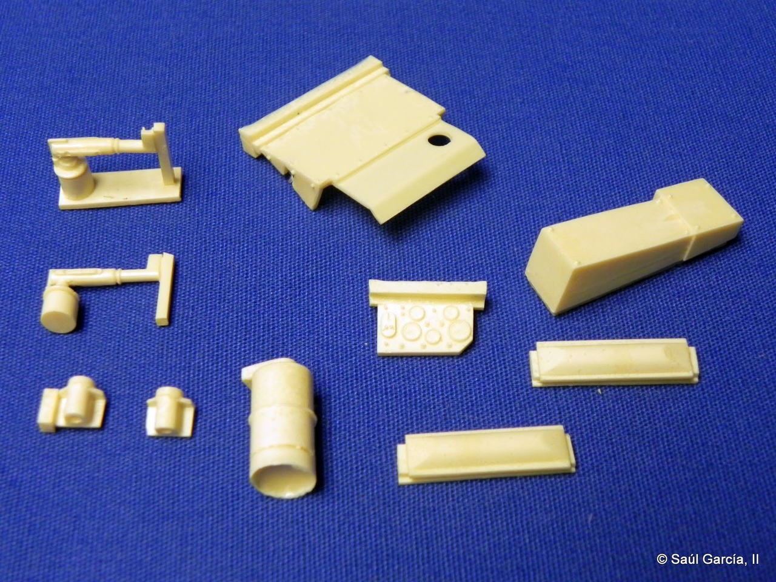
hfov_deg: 36.8
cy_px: 291
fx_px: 1166
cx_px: 388
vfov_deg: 28.0
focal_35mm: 52
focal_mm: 9.2
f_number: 3.5
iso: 400
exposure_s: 1/49.5
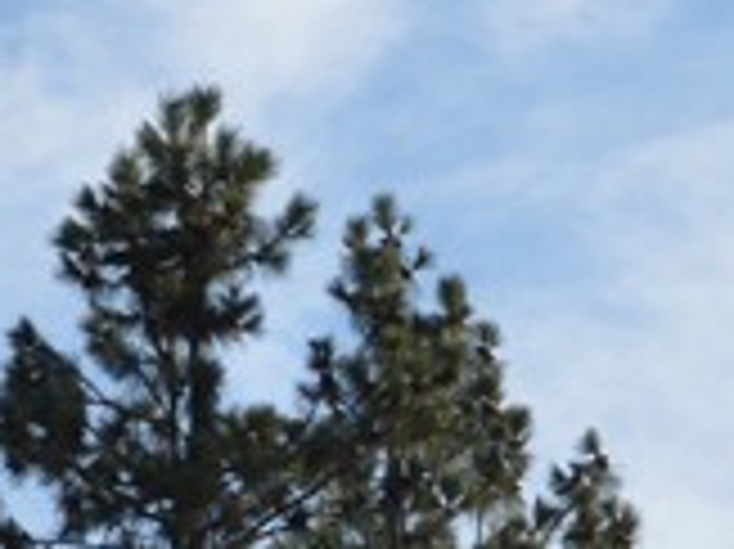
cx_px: 281
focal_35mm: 269
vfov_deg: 5.3
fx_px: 5700
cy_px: 1328
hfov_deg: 7.4
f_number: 7.1
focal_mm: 28
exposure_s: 1/200
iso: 100
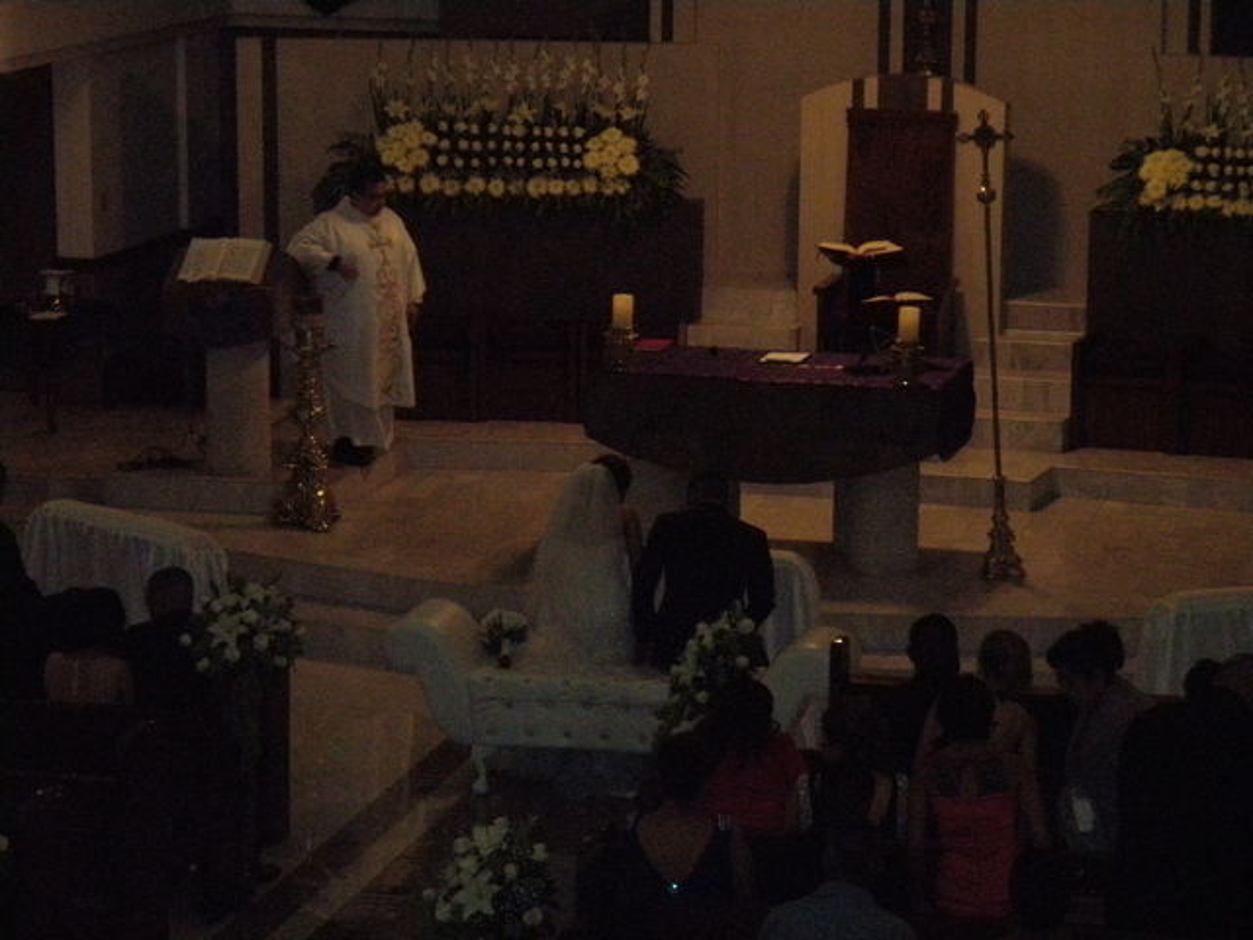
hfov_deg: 17.3
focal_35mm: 114
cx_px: 626
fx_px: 4126
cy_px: 470
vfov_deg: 13.0
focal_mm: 20.1
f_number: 5
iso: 800
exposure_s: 1/100
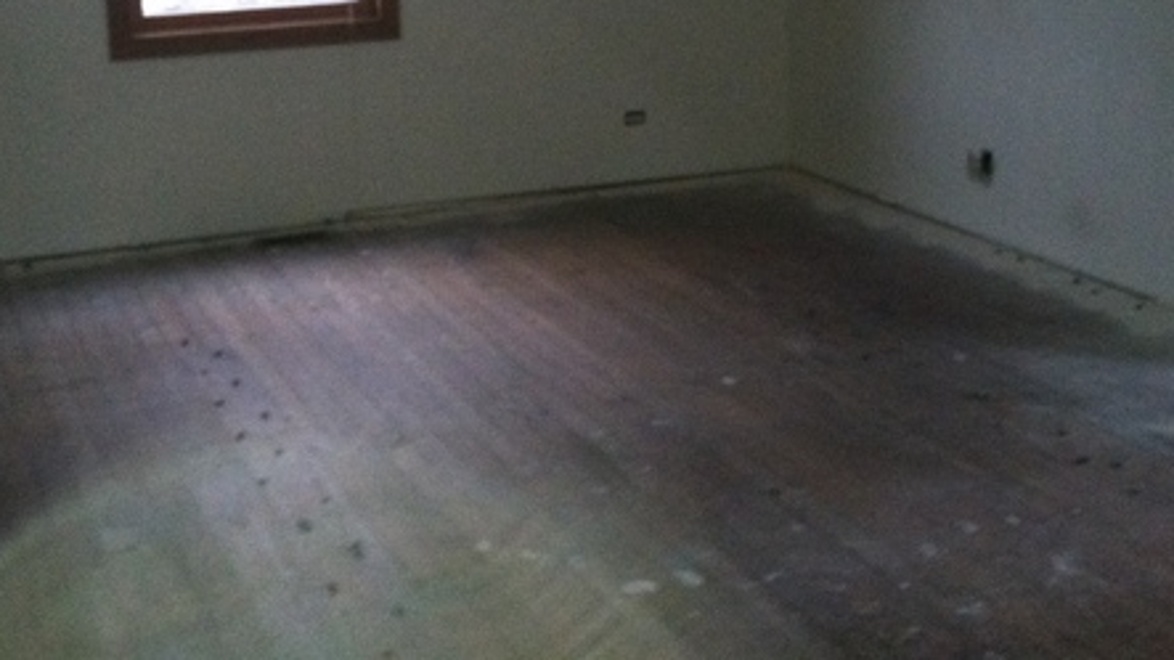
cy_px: 66
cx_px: 583
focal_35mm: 55
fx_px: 1712
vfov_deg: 21.3
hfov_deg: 37.9
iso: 500
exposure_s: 1/15
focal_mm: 3.85
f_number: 2.8
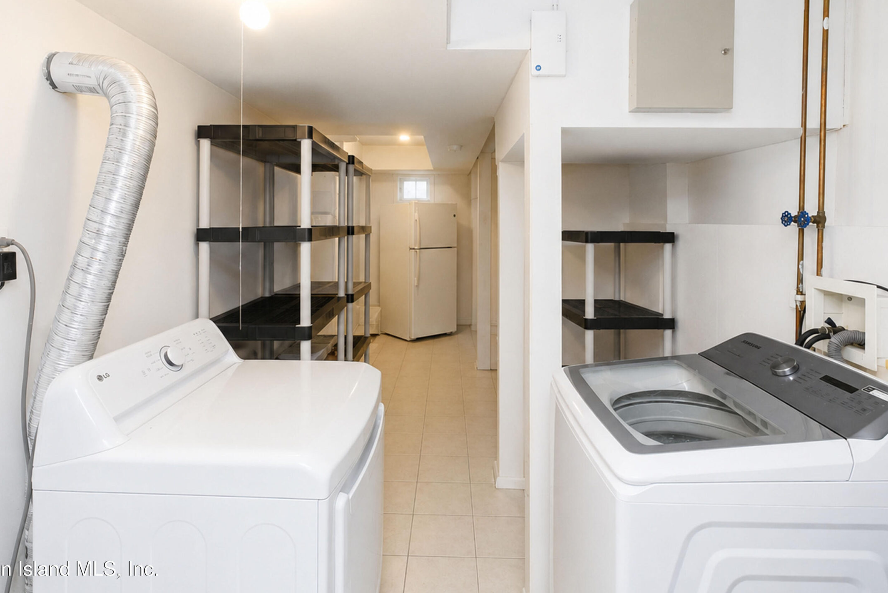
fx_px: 444
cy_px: 246
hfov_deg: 89.9
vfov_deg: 66.9
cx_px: 421
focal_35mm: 18
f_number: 7.1
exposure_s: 1/60
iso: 2000
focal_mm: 10
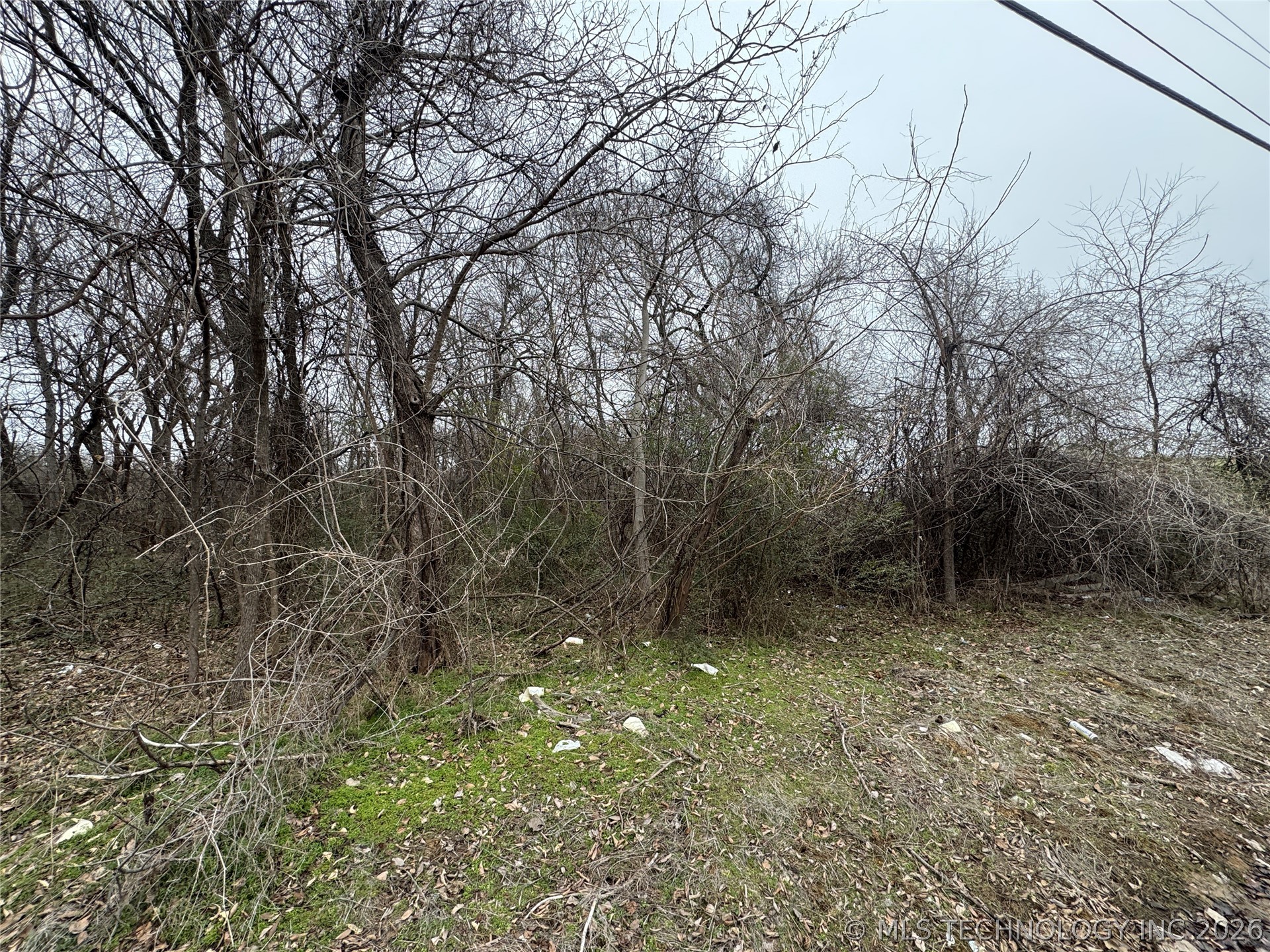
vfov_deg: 85.7
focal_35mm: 14
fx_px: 514
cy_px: 476
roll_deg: +1.0
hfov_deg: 102.1
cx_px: 635
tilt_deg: +5.4
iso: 40
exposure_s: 1/125
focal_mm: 2.22
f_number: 2.2
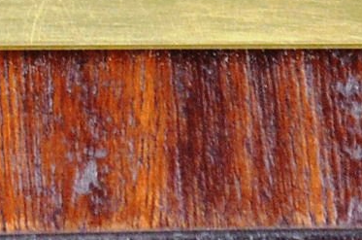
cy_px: -333
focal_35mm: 1339
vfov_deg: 1.0
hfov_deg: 1.5
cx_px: -84
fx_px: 13439
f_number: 5.6
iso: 1600
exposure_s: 1/80
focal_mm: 135
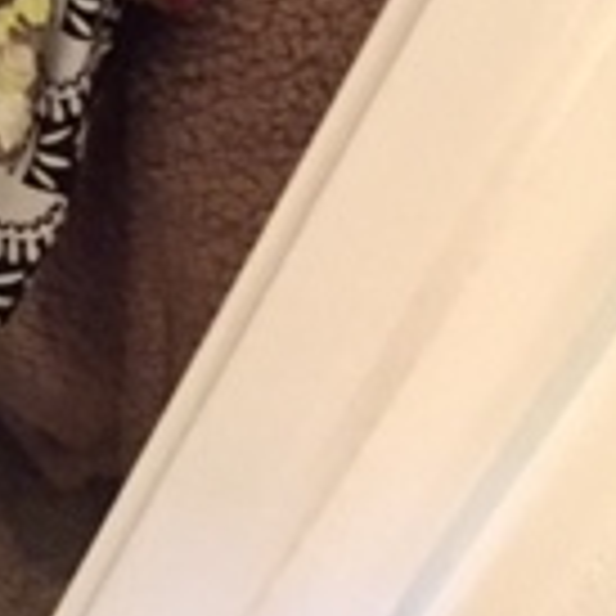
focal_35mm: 120
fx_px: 2416
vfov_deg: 13.4
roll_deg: -10.0
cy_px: -391
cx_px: -728
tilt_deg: -35.7
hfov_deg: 12.3
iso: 320
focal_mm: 4.15
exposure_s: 1/15
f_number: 2.2
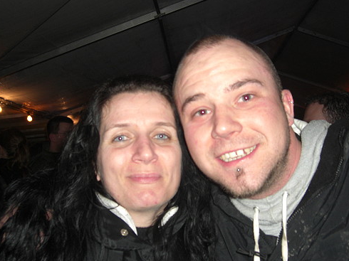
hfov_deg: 43.0
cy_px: 123
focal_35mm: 44
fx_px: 443
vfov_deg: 32.8
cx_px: 171
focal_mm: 7.9
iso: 200
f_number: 2.8
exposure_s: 1/60
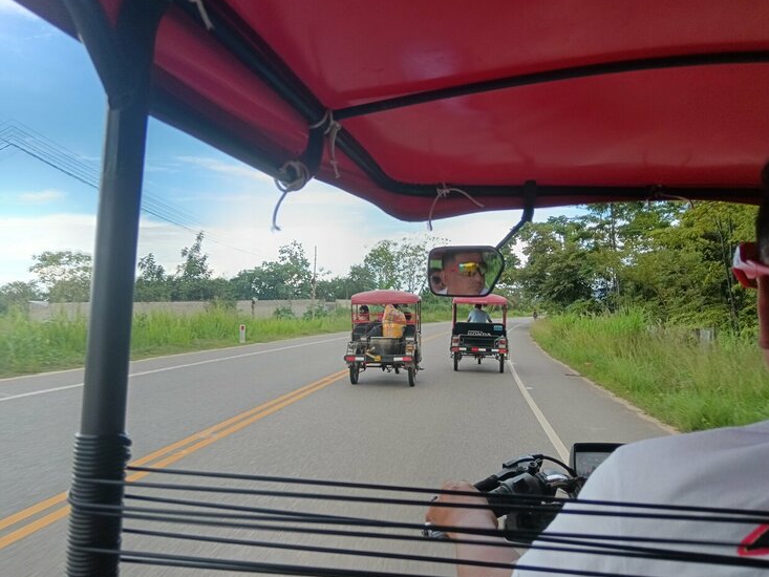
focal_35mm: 28
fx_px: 622
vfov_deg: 49.8
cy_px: 285
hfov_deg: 63.4
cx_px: 398
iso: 100
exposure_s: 1/146
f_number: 1.9
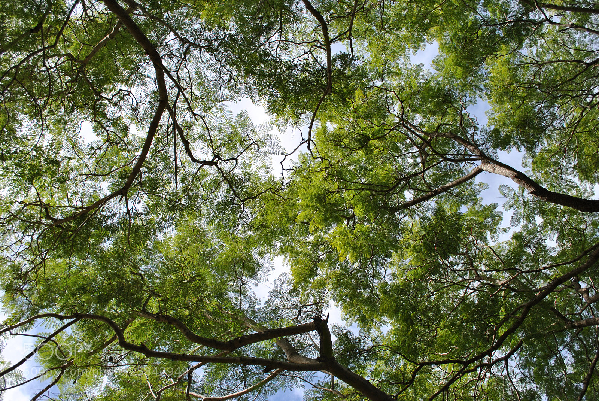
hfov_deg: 57.2
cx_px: 300
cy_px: 200
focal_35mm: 33
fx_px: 550
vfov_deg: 40.1
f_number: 8
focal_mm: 22
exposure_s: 1/250
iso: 100
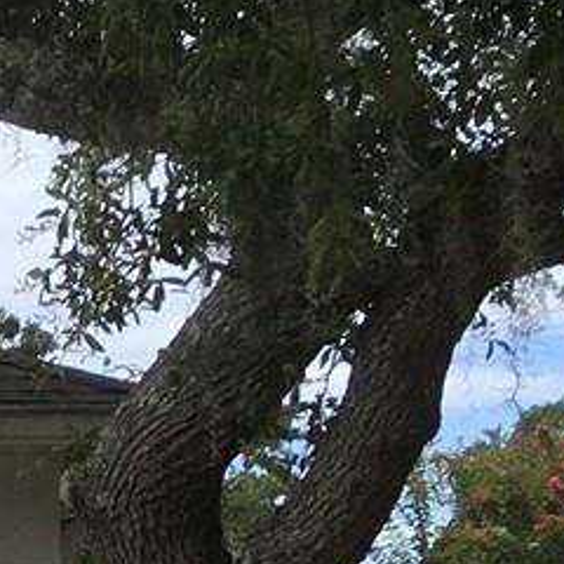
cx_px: -1170
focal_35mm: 171
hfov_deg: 8.5
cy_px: 611
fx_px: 3152
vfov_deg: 10.1
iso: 25
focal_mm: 4.15
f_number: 2.2
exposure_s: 1/1261
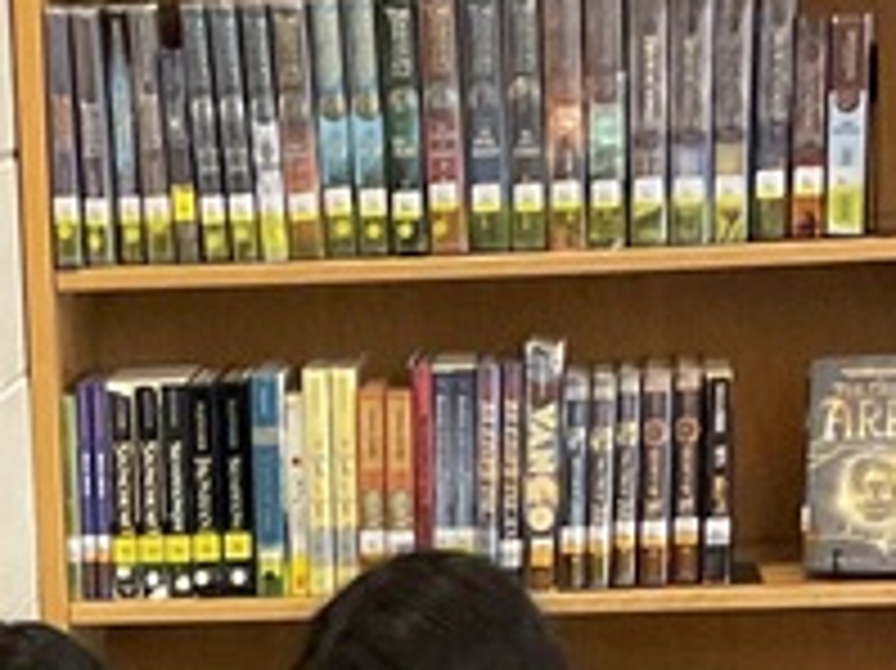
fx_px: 3854
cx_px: 203
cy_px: 1102
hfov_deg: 13.2
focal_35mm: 149
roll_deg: +1.0
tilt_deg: -17.1
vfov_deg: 9.6
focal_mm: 3
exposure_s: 1/60
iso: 250
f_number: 1.8
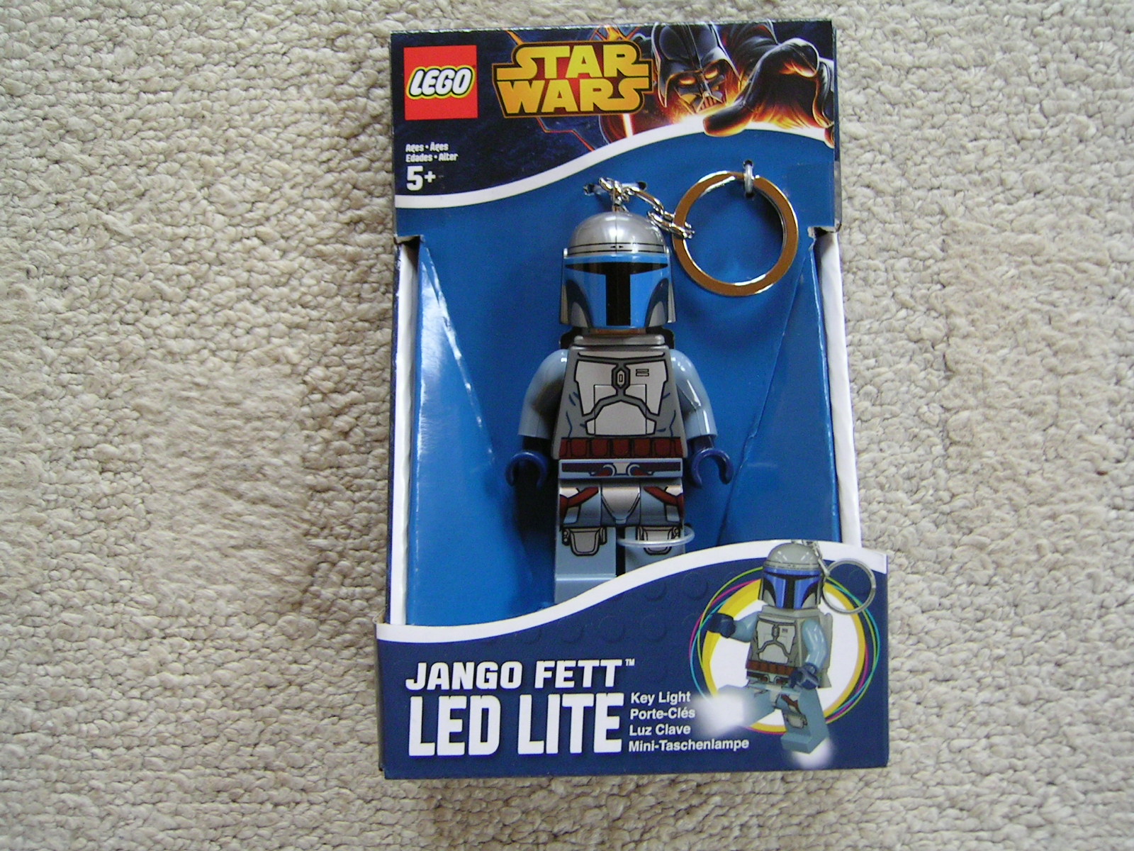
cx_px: 567
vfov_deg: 39.7
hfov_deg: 51.4
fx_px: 1179
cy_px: 426
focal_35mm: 36
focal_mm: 5.6
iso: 100
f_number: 2.8
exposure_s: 1/8.5
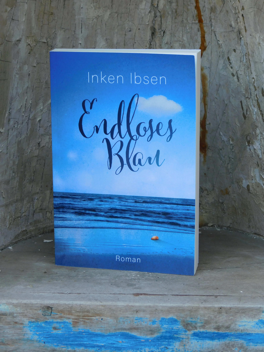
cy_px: 176
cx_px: 132
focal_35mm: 91
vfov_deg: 21.5
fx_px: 925
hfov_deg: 16.2
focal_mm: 16.1
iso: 125
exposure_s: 1/40
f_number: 4.5
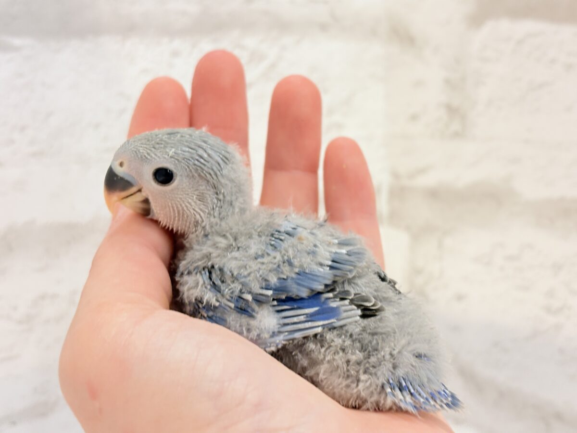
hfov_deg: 36.8
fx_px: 867
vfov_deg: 28.0
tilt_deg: -8.0
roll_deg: +3.2
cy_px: 216
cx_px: 288
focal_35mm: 52
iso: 80
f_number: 1.6
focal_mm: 5.96
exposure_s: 1/50
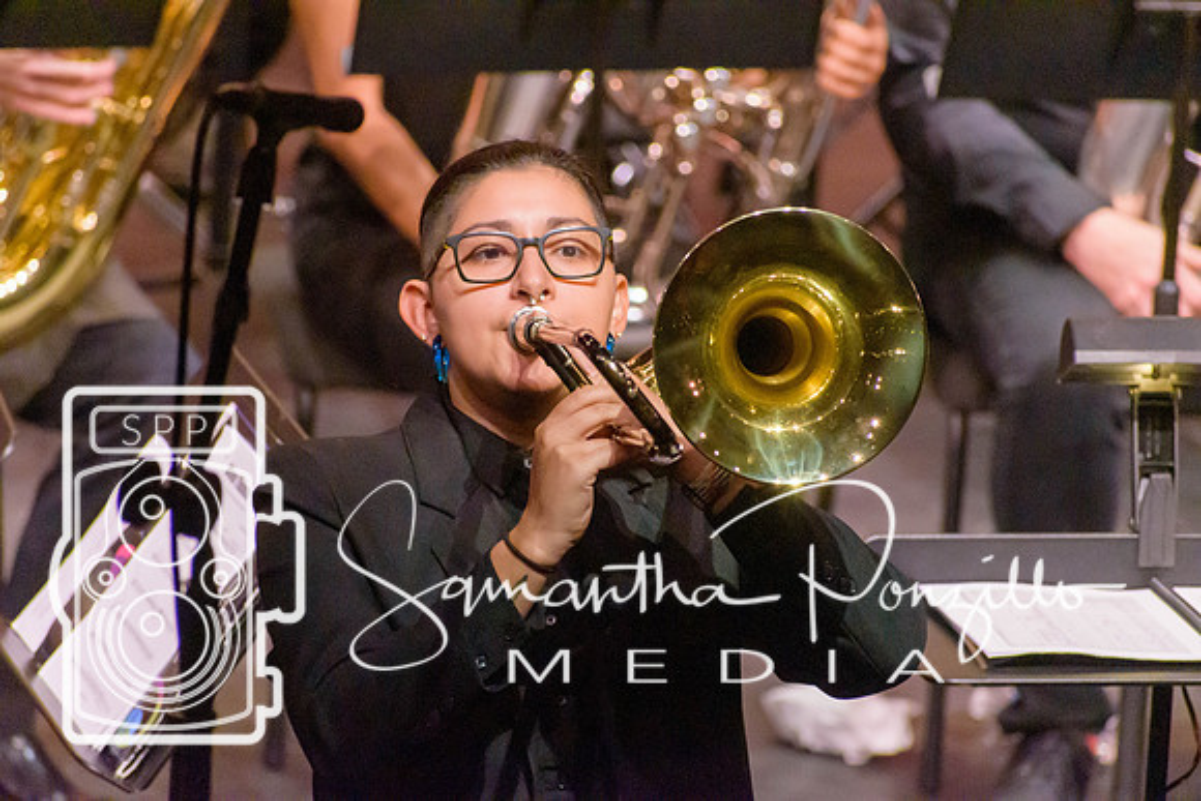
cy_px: 400
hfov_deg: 4.6
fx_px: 15015
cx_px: 600
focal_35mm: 450
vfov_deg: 3.1
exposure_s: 1/500
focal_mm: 300
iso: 9000
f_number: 6.3
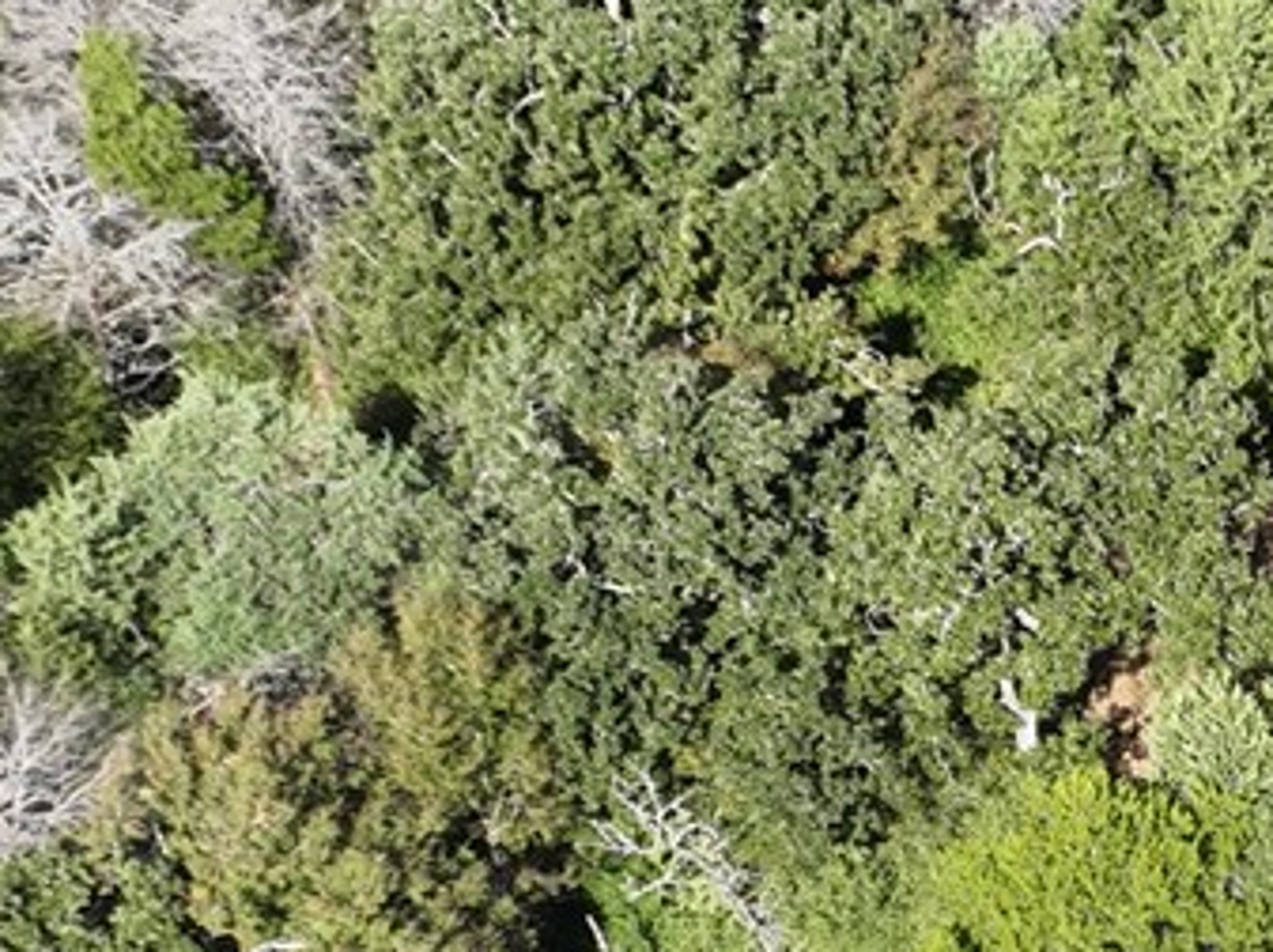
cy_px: 1192
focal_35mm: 146
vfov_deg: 10.0
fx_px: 5363
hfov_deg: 12.7
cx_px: 2053
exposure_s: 1/1500
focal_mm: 12.29
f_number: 2.8
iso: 100
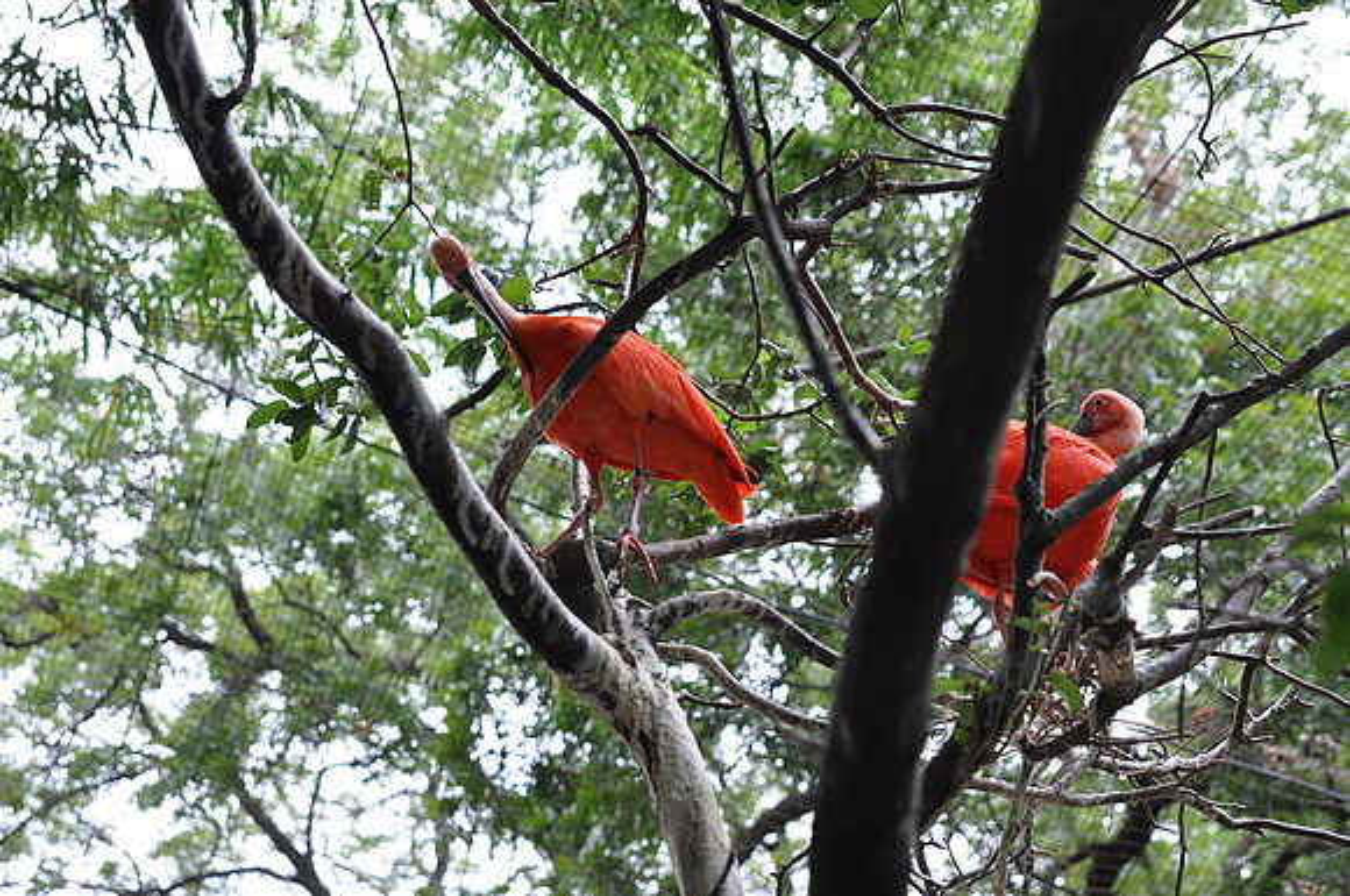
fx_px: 2696
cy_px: 448
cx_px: 675
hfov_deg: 28.1
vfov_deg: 18.9
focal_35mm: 72
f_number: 5.6
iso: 200
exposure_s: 1/125
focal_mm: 48
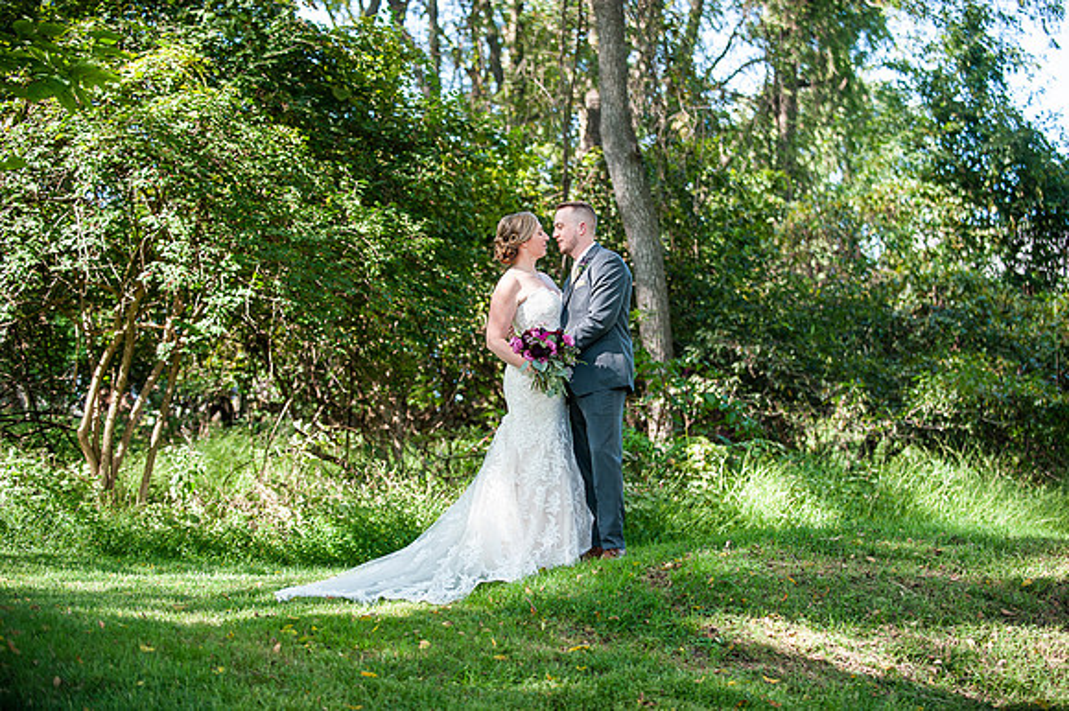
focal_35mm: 82
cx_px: 534
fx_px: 2433
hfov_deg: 24.8
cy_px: 356
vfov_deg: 16.6
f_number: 2.8
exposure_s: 1/500
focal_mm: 82
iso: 400
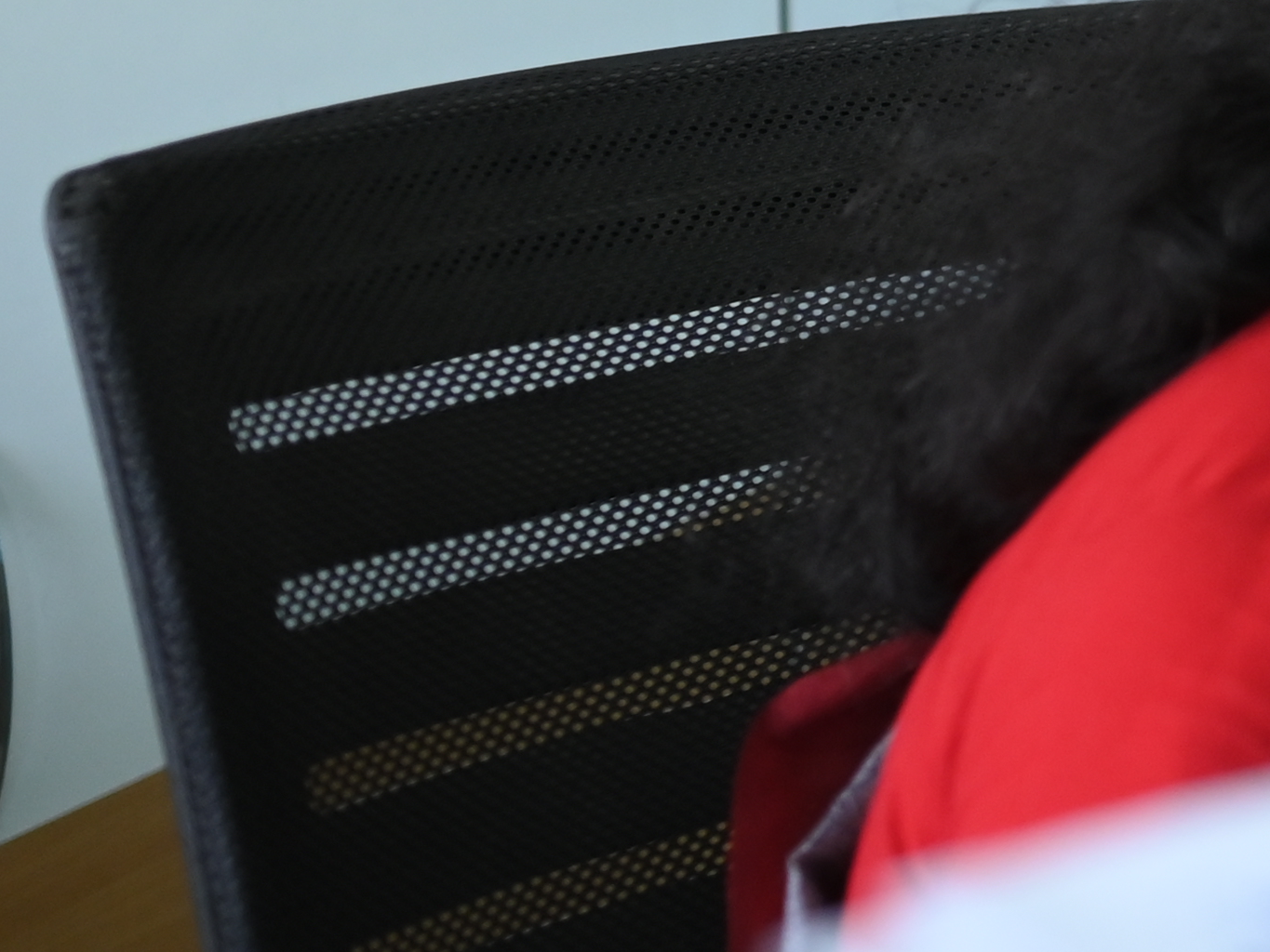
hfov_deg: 11.7
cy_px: -512
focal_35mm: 149
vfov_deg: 9.6
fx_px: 5467
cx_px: 2646
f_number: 2.5
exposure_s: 1/125
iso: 800
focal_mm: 35
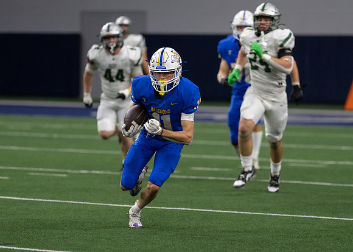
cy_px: 142
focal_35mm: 269
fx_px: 2694
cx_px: 198
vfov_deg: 5.4
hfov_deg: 7.5
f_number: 2.8
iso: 1600
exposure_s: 1/1250
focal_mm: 200
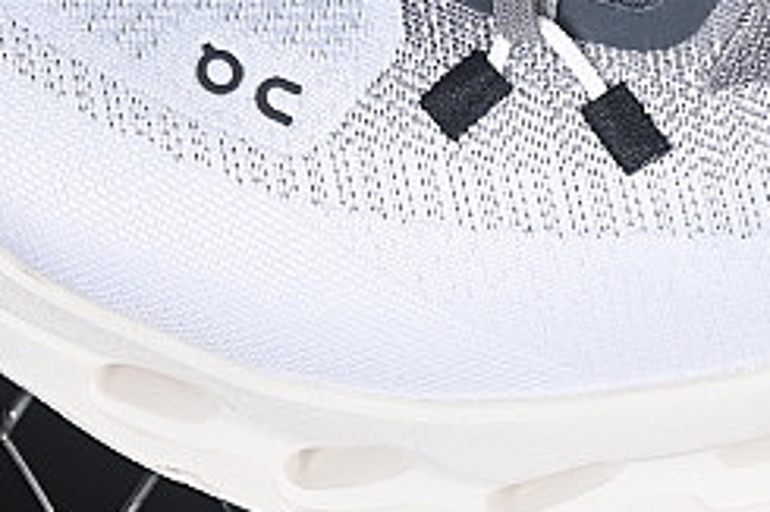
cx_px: 968
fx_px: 7075
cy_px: -305
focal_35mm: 331
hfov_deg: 6.2
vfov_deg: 4.1
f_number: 7.1
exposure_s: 1/80
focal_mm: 50
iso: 160
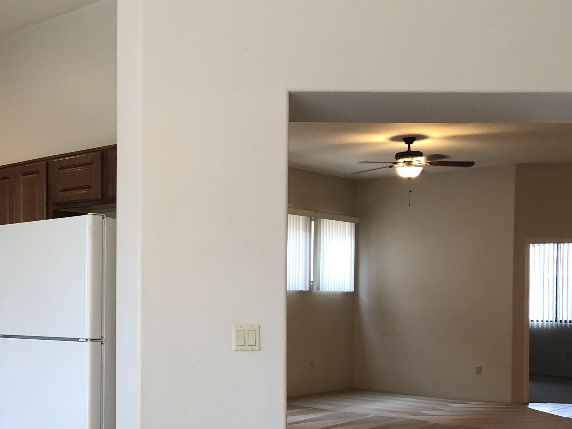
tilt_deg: -0.5
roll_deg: +0.2
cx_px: 98
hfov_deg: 37.2
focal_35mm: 49
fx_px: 810
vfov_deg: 29.3
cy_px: 316
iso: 40
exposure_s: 1/20
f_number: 1.8
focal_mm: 4
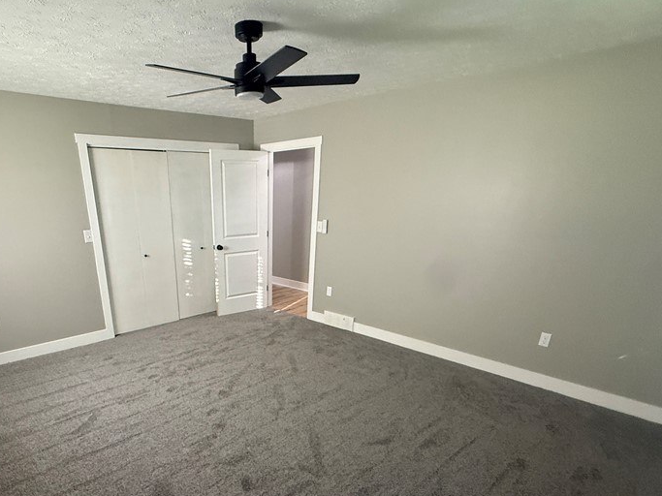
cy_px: 354
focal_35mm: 21
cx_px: 250
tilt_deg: -22.8
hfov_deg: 77.6
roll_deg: +0.6
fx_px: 402
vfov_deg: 60.9
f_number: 2.2
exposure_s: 1/60
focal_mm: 2.22
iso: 400
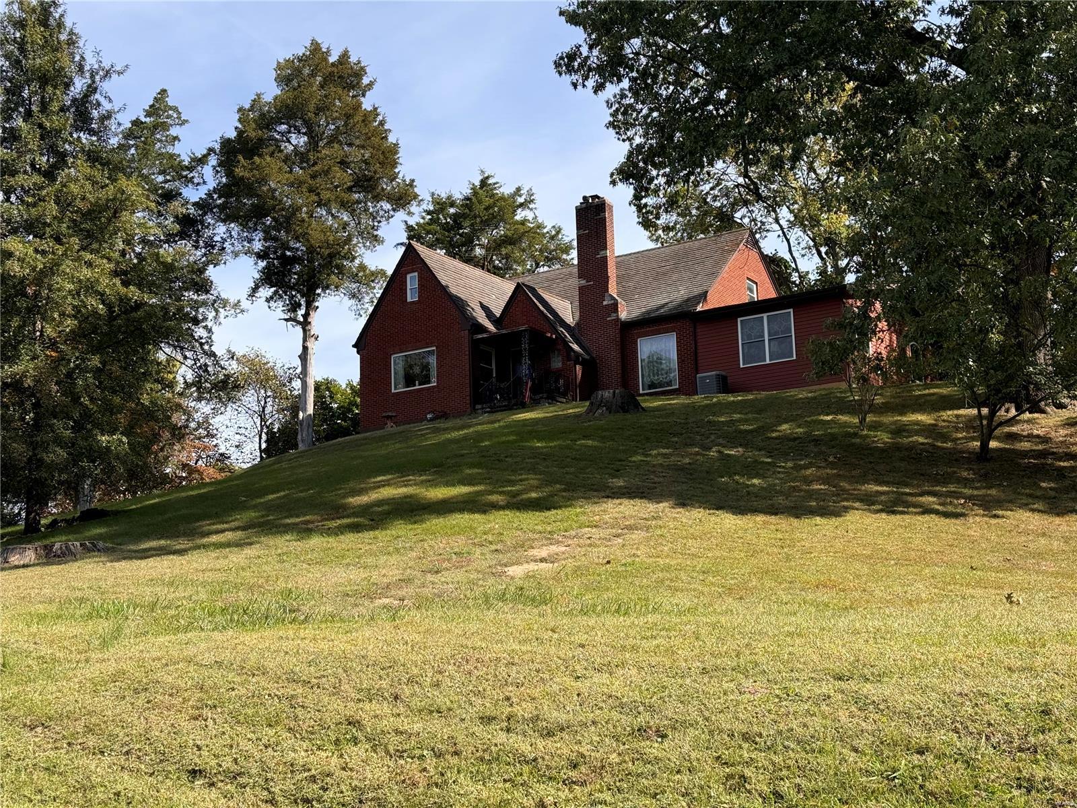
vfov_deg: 30.3
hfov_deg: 39.7
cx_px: 538
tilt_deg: +11.8
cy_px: 404
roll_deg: +1.8
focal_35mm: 48
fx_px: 1493
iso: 64
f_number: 1.78
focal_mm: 6.76
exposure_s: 1/2331
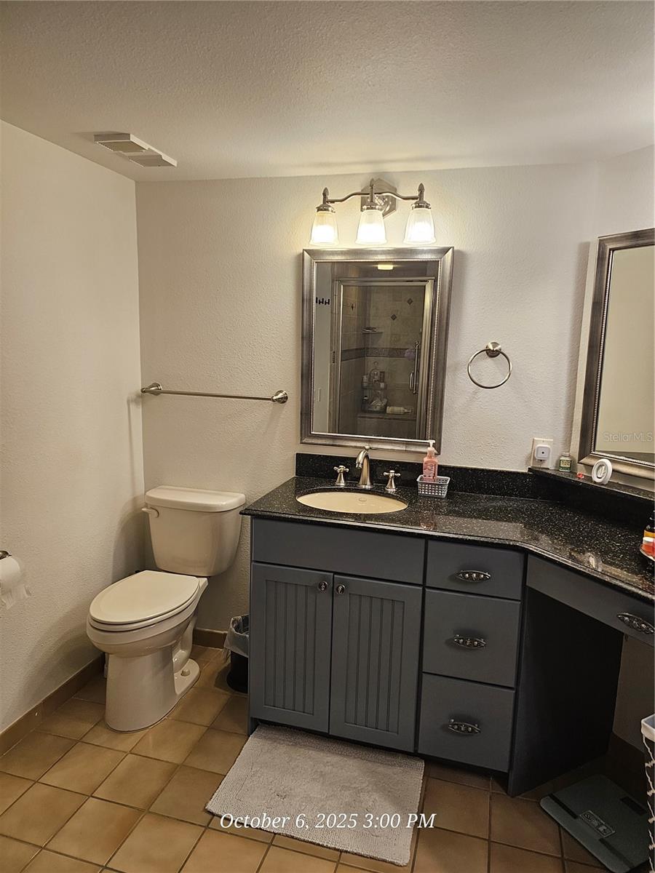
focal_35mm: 23
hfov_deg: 58.9
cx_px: 328
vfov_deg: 73.9
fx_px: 580
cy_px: 436
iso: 160
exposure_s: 1/120
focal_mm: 6.3
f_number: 1.7
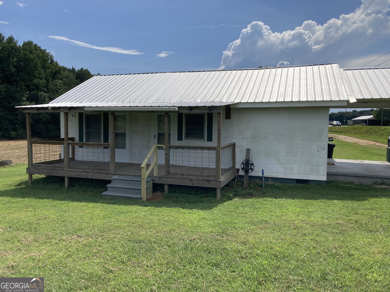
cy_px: 146
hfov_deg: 63.4
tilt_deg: -3.7
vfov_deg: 49.7
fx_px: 315
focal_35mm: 28
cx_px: 195
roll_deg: +2.3
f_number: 1.8
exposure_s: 1/4367
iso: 25
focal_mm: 3.99
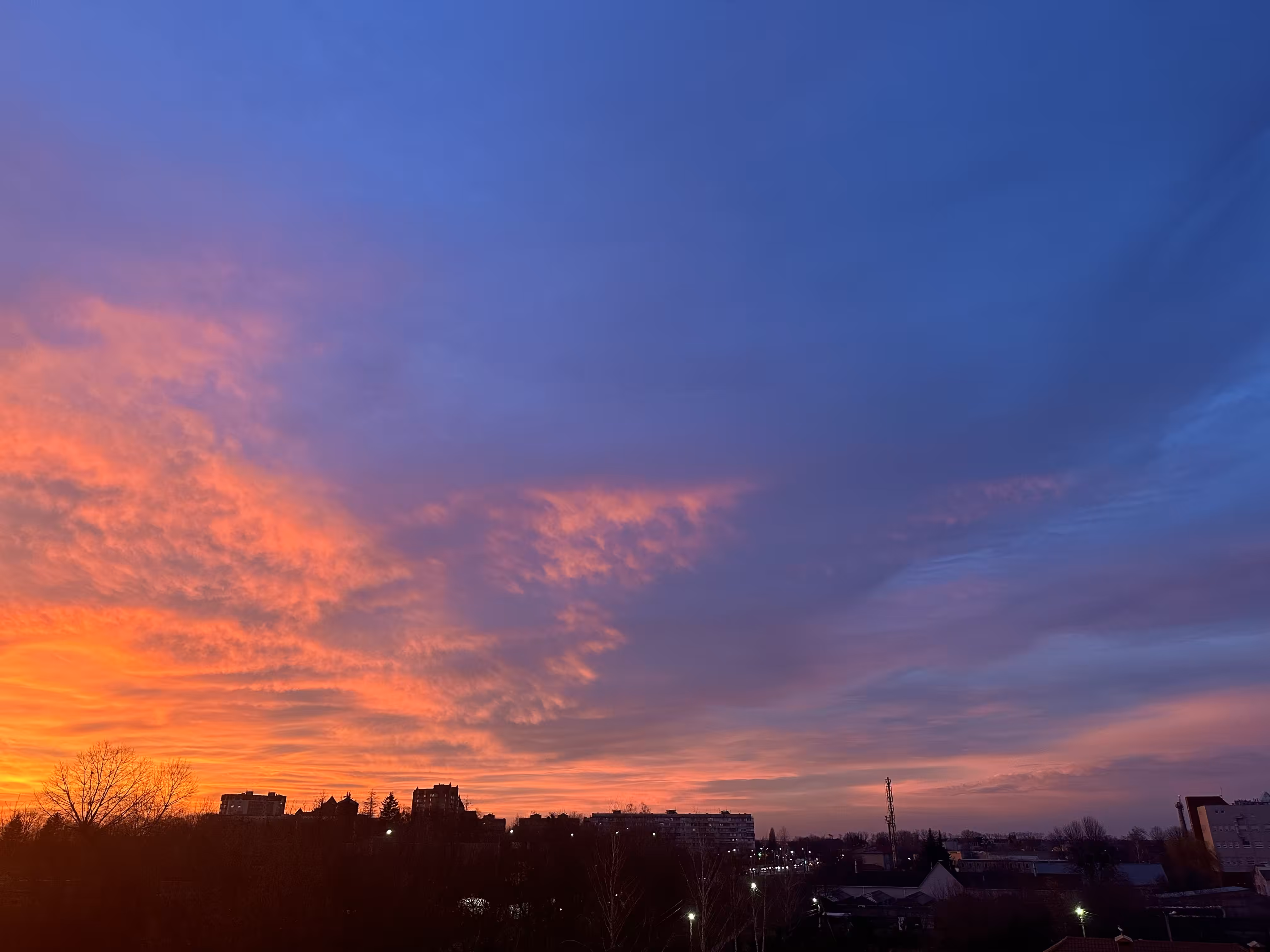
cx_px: 635
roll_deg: -0.5
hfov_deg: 71.6
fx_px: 881
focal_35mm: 24
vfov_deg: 56.8
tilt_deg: +23.2
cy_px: 476
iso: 320
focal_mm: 6.86
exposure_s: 1/60
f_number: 1.78
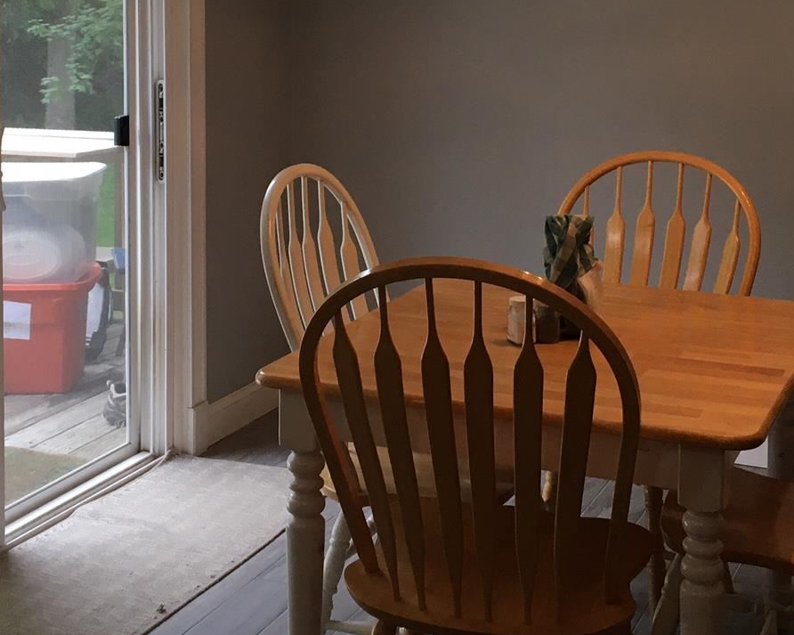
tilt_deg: -7.3
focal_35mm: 64
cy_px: 138
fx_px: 1503
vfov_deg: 23.5
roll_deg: +0.8
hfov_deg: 29.6
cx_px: 420
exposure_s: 1/30
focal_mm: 4.15
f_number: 2.2
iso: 32
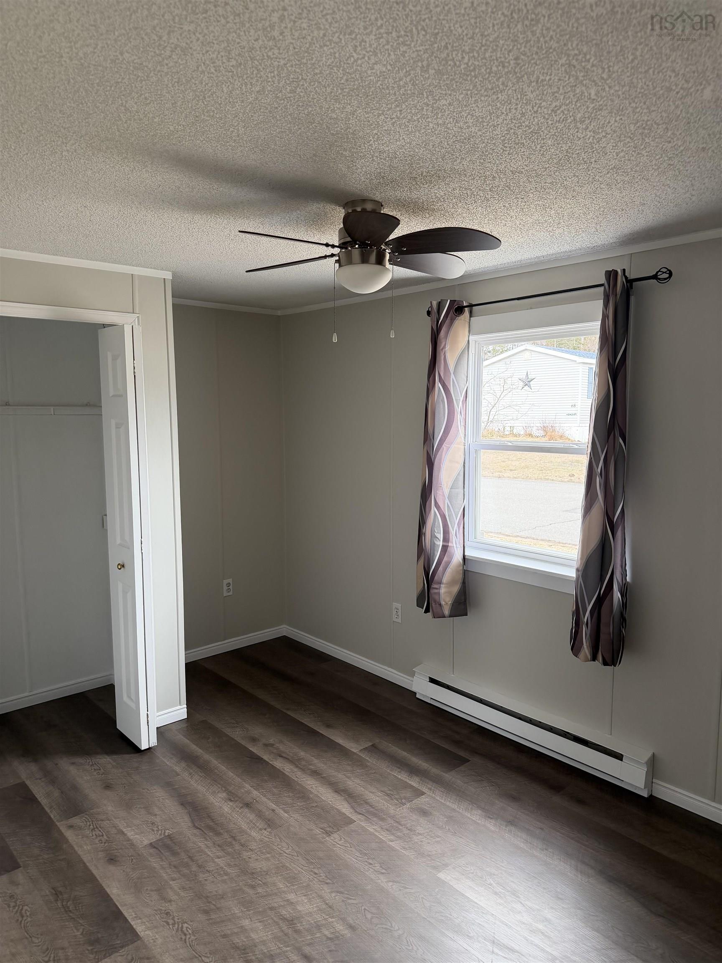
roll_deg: -0.1
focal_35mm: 24
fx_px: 667
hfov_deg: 56.8
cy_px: 482
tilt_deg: -5.9
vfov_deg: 71.6
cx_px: 361
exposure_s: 1/126
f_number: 1.78
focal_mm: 6.76
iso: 200
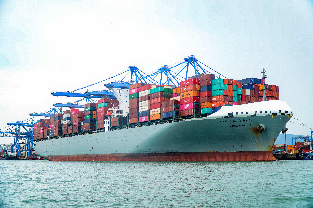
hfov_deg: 42.3
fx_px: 404
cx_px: 156
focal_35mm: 46
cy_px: 104
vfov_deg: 28.9
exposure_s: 1/320
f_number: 4
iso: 160
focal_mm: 31
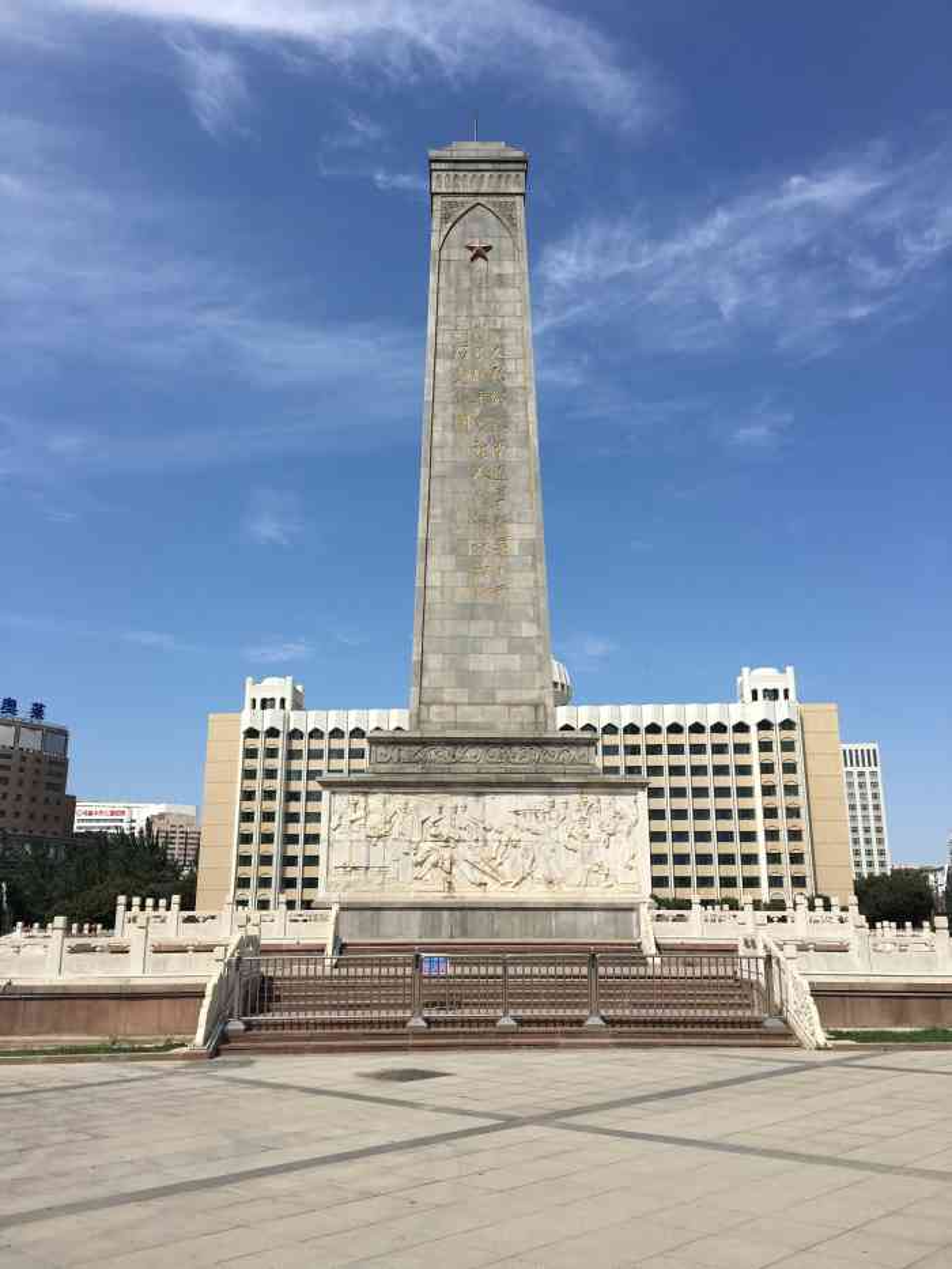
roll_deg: -0.5
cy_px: 634
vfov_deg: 61.7
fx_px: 1063
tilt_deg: +14.2
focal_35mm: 29
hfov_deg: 48.2
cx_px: 476
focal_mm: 4.15
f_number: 2.2
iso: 25
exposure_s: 1/2481
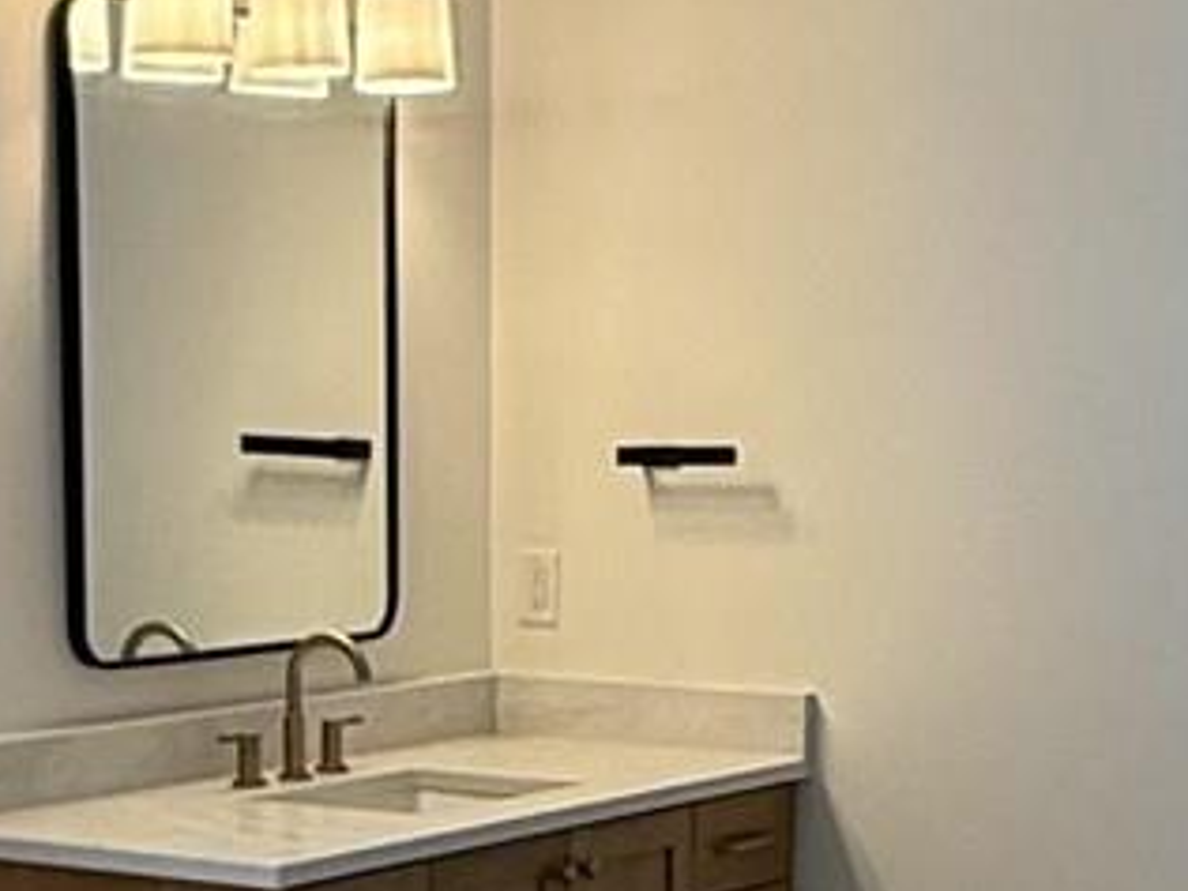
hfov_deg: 19.3
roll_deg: -0.2
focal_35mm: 102
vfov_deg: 14.2
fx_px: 3501
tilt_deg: -10.1
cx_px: 654
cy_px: 1000
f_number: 2.2
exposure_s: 1/120
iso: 100
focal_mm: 2.22
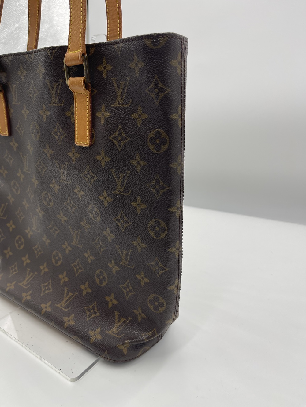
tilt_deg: -18.1
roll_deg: +2.6
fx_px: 295
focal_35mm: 25
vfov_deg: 69.4
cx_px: 153
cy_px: 204
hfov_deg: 54.9
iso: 32
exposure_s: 1/260
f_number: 1.6
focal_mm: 5.1
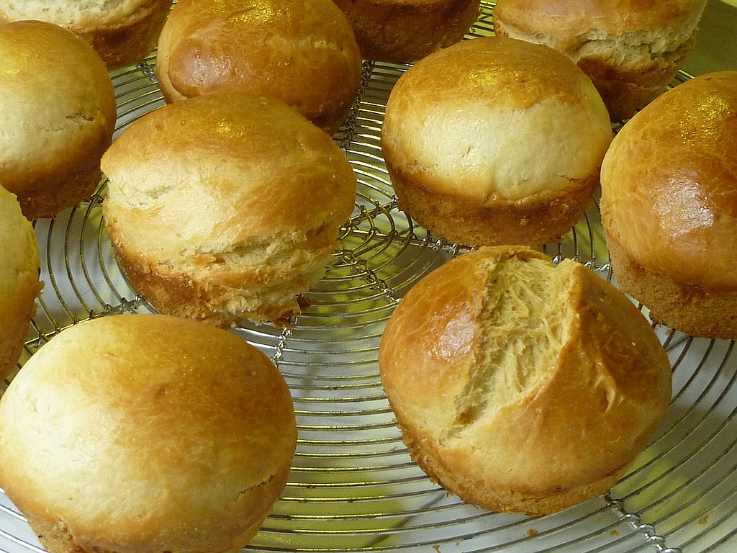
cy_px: 276
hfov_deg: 30.3
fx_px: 1363
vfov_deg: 22.9
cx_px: 368
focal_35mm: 64
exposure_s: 1/30
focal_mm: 5.9
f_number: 2.9
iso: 200
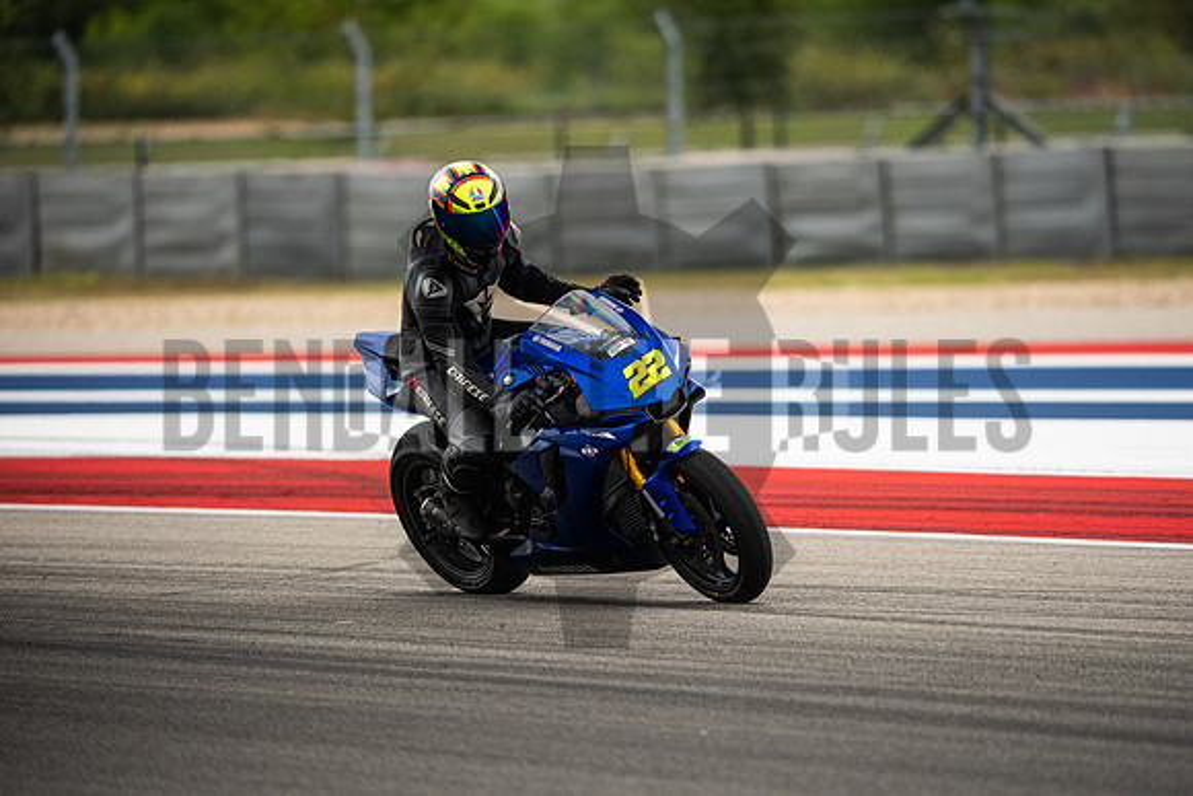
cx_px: 596
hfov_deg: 6.9
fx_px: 9944
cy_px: 398
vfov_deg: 4.6
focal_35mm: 300
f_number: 2
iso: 500
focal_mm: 200
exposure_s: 1/5000
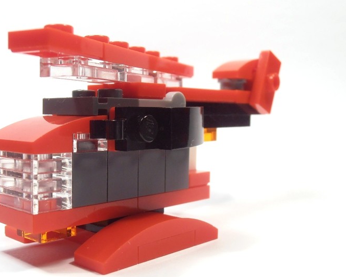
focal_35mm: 49
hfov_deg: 37.7
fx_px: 502
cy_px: 149
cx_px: 124
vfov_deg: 30.8
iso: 80
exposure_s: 1/40
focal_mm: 6.61
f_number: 3.9
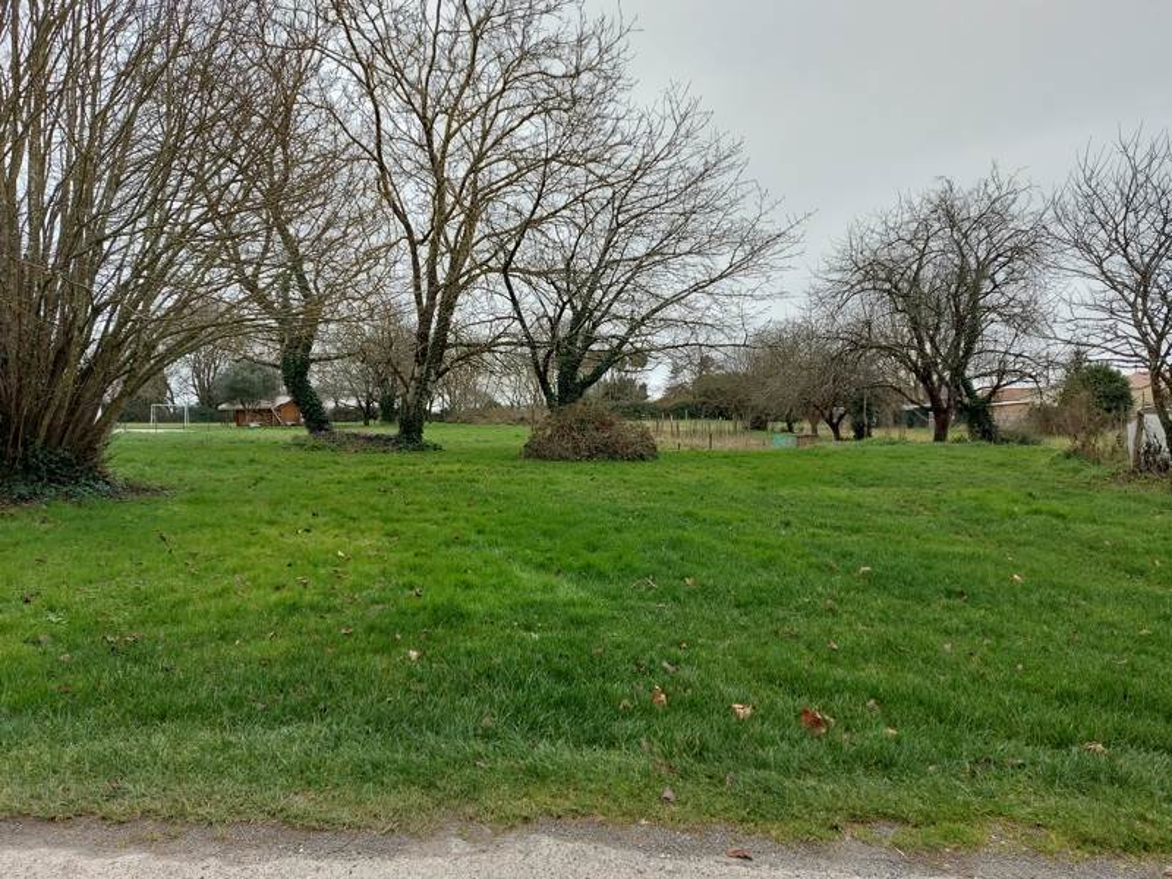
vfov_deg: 56.8
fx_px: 813
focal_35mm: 24
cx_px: 586
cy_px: 440
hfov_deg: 71.6
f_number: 1.8
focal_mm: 5.23
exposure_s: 1/140
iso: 32
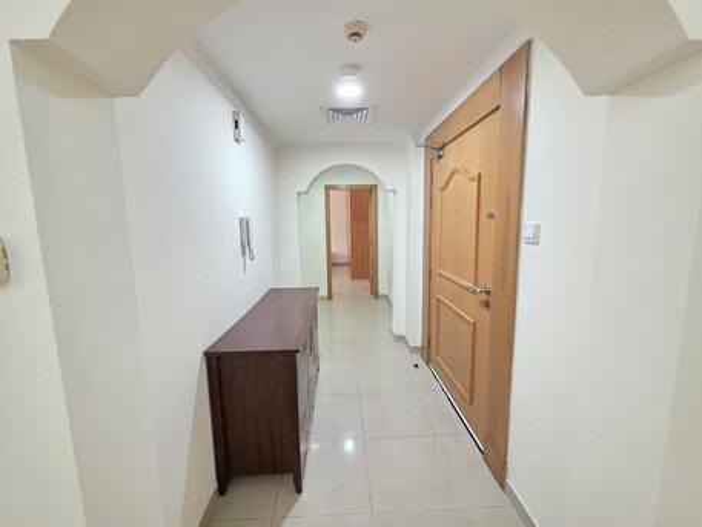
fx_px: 264
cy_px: 264
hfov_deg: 106.2
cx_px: 351
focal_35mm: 13
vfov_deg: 89.9
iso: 320
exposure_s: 1/50
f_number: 1.9
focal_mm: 2.2
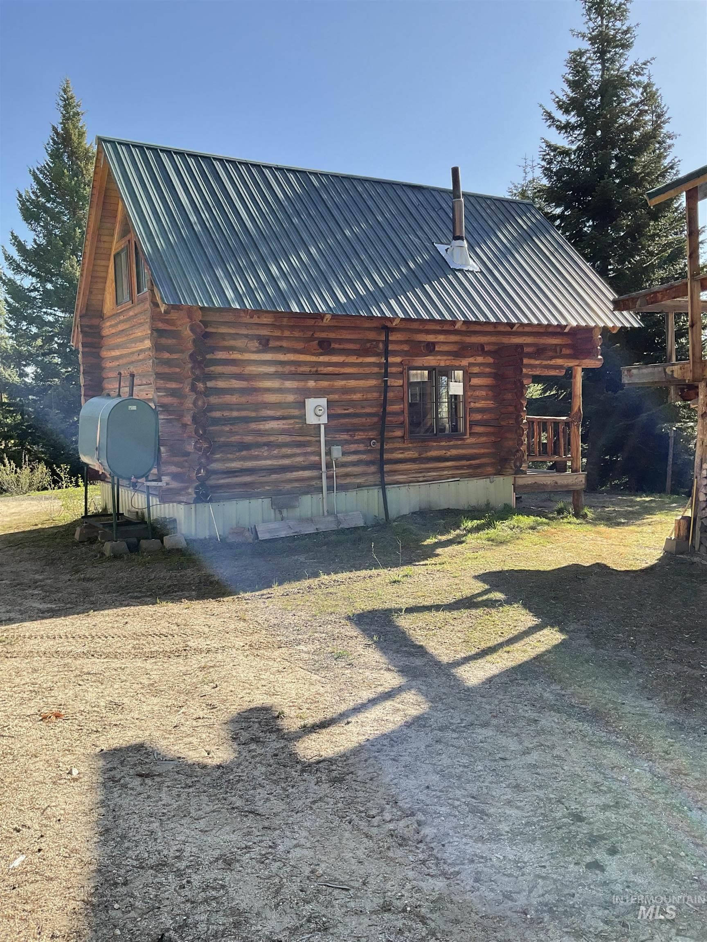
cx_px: 354
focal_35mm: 29
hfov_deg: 48.2
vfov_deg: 61.7
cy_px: 471
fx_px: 790
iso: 16
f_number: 1.8
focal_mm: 3
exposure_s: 1/759
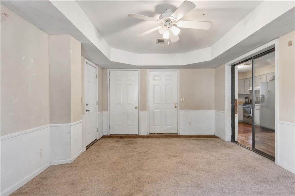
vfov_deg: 70.4
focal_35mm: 17
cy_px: 98
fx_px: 139
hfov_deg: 93.3
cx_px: 148
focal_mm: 17
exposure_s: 1/2.5
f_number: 7.1
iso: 200
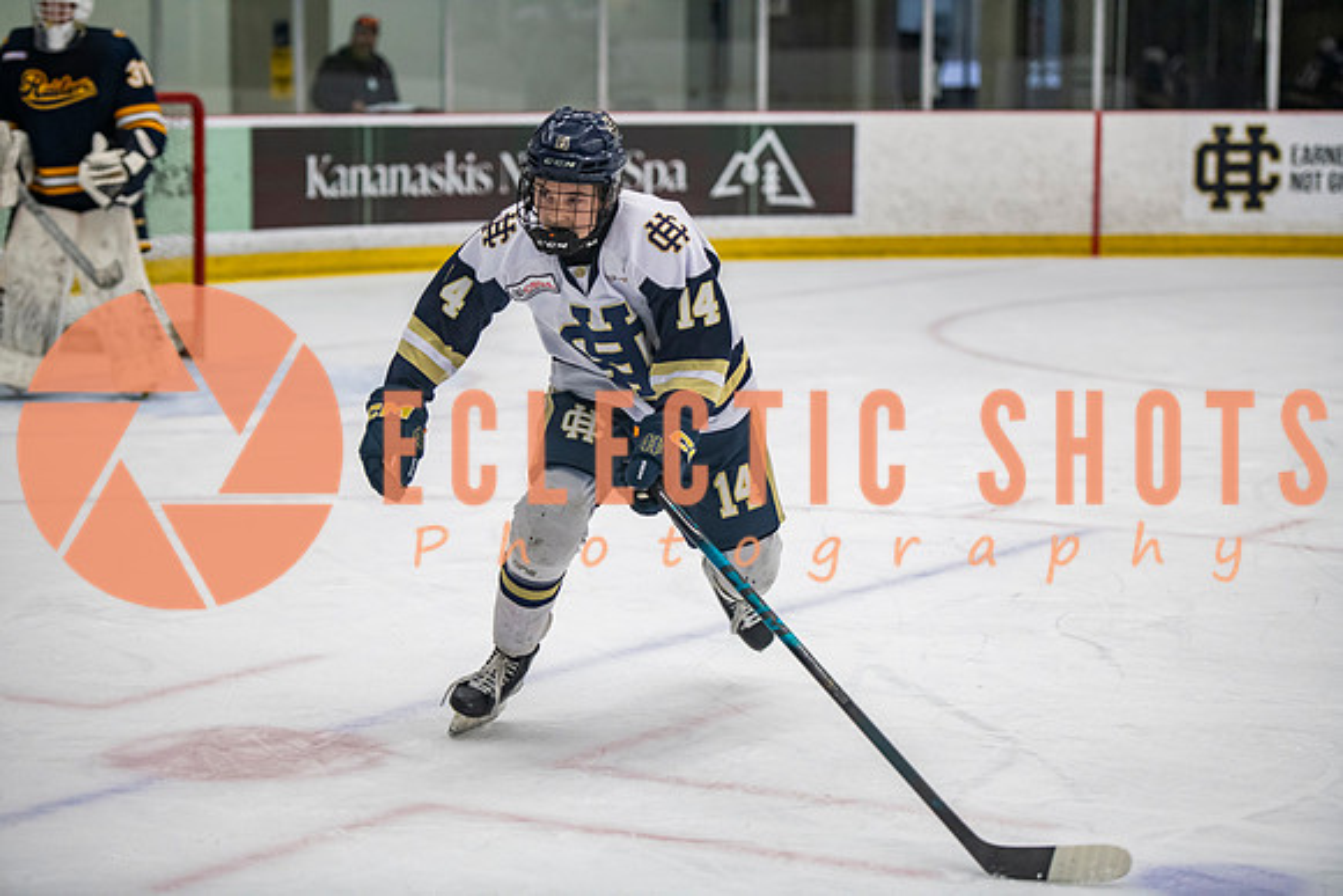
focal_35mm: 102
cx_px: 672
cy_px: 448
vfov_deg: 13.4
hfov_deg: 20.0
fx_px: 3806
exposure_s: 1/640
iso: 2000
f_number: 3.2
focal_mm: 102
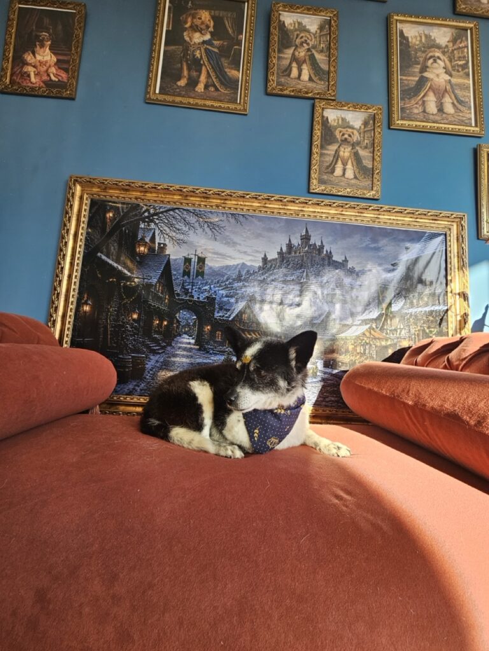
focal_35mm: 13
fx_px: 245
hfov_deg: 89.9
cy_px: 326
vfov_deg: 106.2
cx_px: 244
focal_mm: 2.2
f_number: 2.2
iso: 80
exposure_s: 1/120
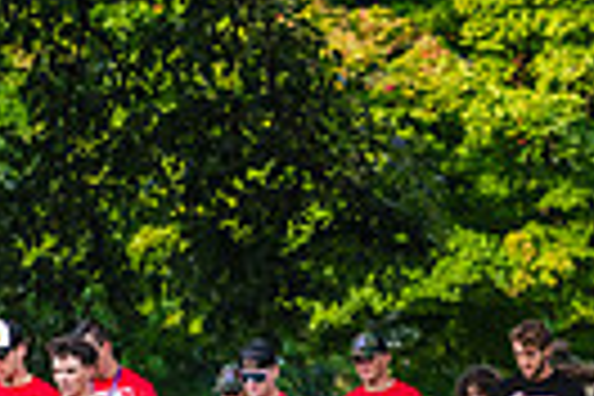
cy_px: 394
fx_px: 7622
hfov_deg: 4.4
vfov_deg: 3.0
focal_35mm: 462
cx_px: -508
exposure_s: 1/400
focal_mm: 105
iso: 320
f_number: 4
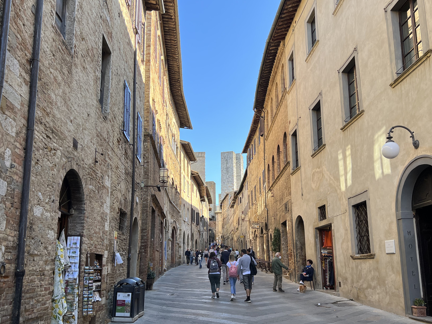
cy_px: 196
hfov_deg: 56.8
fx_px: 399
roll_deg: +1.1
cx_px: 225
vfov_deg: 43.9
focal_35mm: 32
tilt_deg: +10.7
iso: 50
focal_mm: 5.7
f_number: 1.5
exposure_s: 1/621
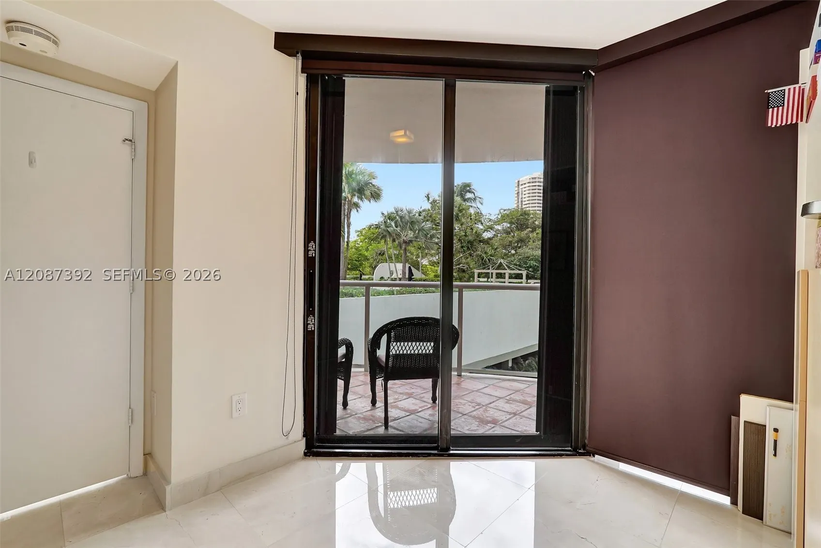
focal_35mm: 16
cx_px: 410
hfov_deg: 95.0
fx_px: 376
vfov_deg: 72.1
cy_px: 274
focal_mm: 16.5
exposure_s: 1/25
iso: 640
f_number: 13
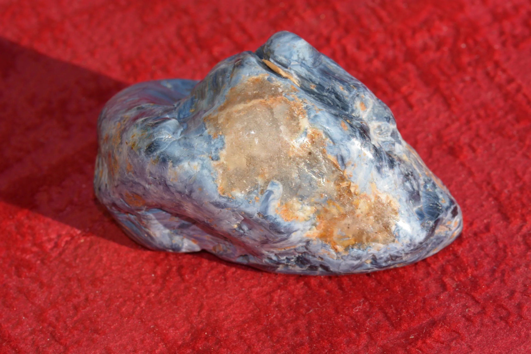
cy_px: 177
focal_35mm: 158
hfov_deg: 13.0
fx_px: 2324
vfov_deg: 8.7
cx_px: 266
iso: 400
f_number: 20
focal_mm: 105
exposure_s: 1/200
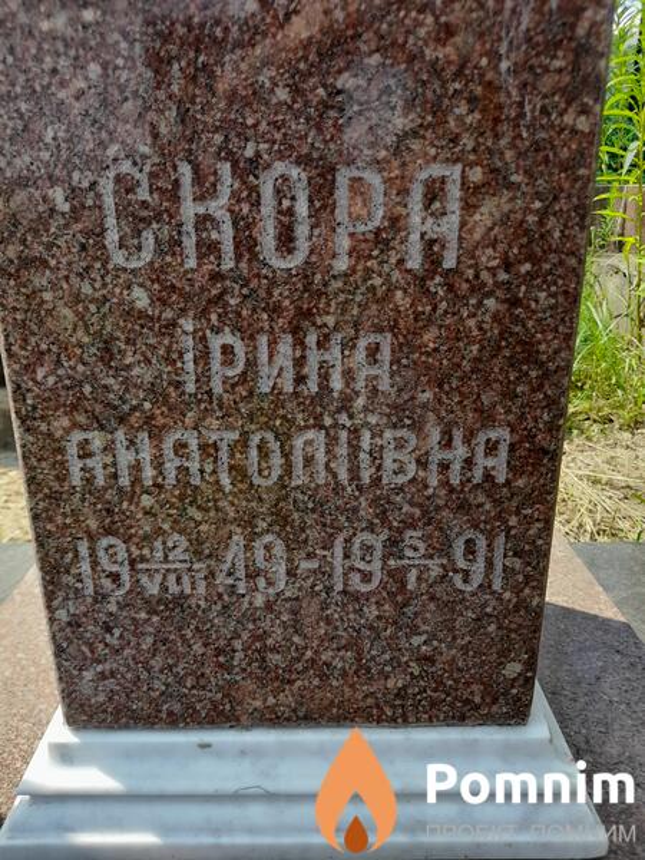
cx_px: 322
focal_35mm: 25
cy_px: 430
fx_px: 621
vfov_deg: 69.4
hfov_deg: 54.9
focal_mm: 4.6
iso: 20
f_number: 2
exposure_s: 1/128
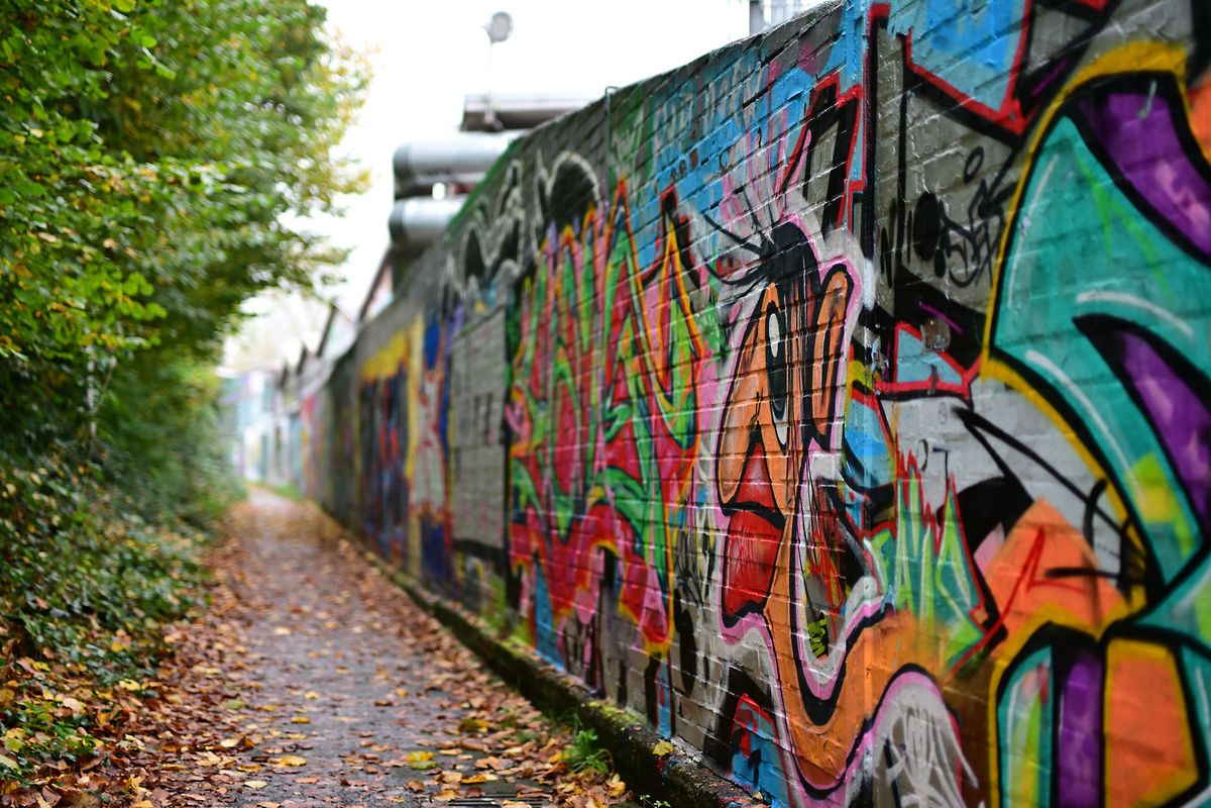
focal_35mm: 50
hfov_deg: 39.6
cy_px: 404
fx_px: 1682
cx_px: 606
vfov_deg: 27.0
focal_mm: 50
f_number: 1.4
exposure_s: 1/800
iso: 200
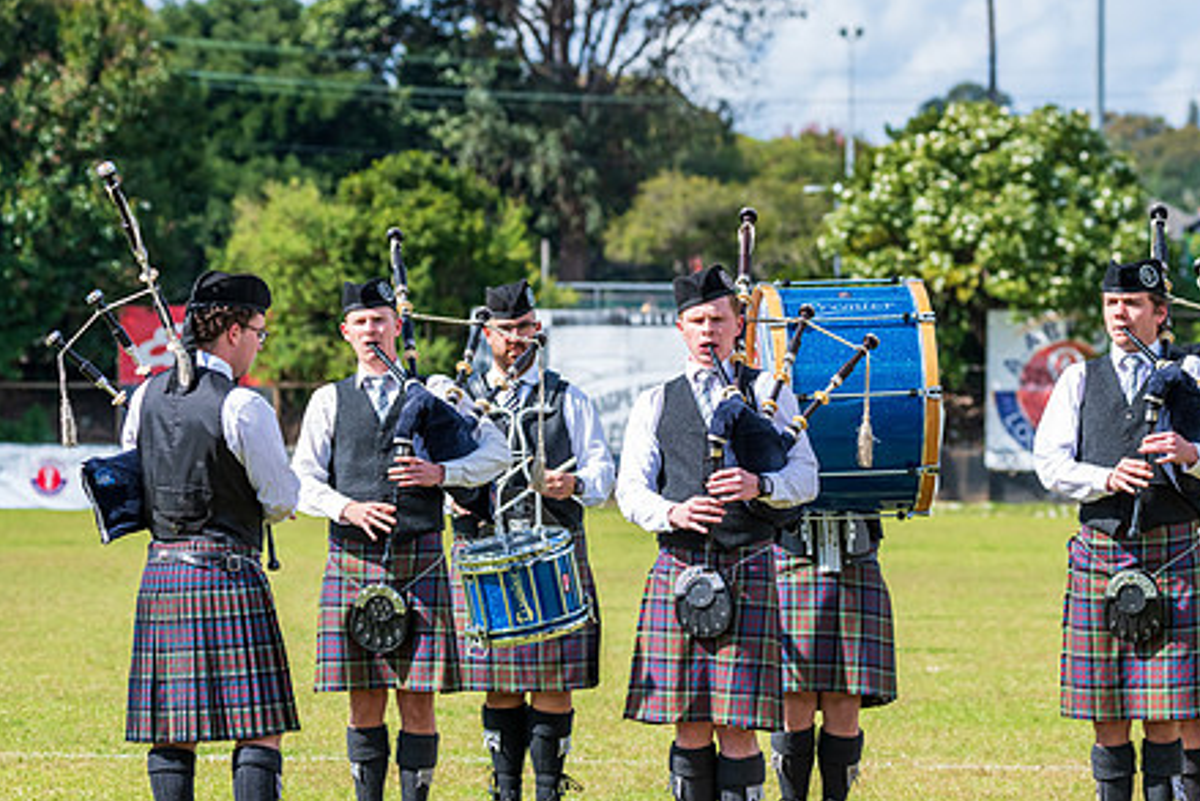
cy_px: 504
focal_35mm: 251
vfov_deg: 5.5
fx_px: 8369
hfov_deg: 8.2
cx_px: 722
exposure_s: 1/1600
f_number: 8
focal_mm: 190
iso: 800
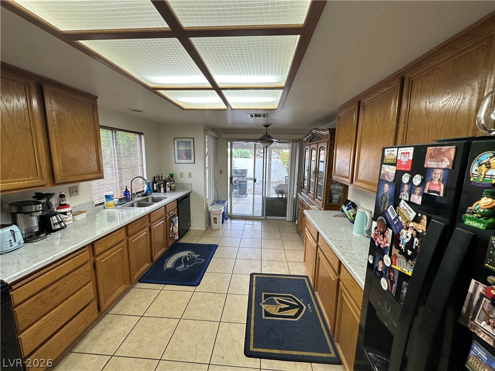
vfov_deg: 85.7
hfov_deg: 102.1
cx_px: 248
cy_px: 186
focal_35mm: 14
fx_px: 200
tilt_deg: -7.7
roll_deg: -1.1
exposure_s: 1/120
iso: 160
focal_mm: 2.22
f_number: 2.2
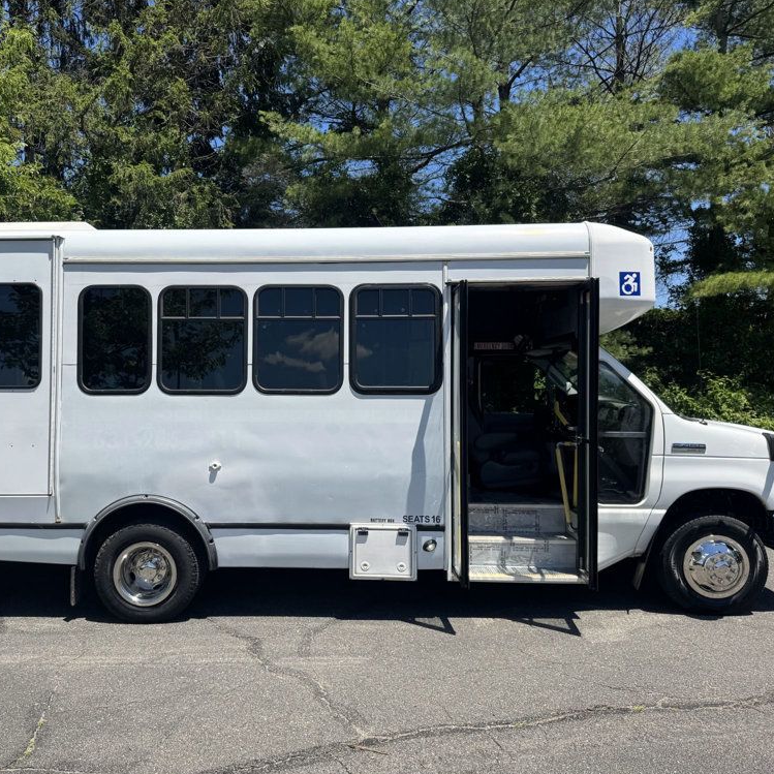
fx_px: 734
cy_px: 392
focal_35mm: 29
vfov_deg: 55.6
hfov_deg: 55.1
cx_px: 303
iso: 80
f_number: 1.78
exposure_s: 1/4310
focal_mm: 6.76
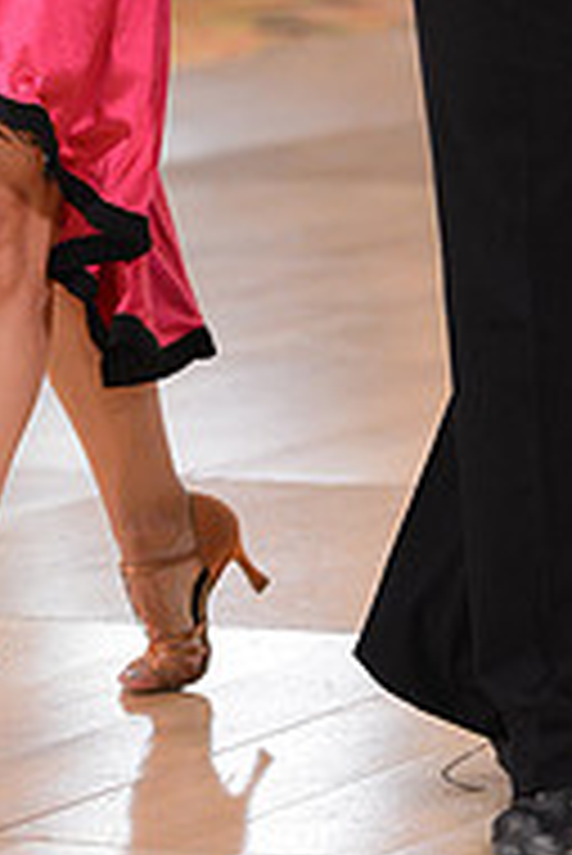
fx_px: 7993
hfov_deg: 4.1
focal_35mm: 336
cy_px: -288
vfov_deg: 6.1
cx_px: 426
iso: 2500
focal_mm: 110
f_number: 2.8
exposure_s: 1/250
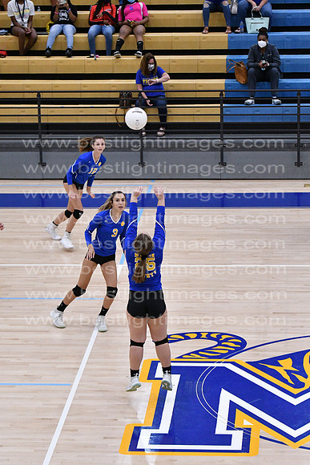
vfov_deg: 15.2
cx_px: 155
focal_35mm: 135
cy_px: 232
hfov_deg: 10.2
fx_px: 1743
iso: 6400
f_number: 3.2
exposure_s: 1/1250
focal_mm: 90
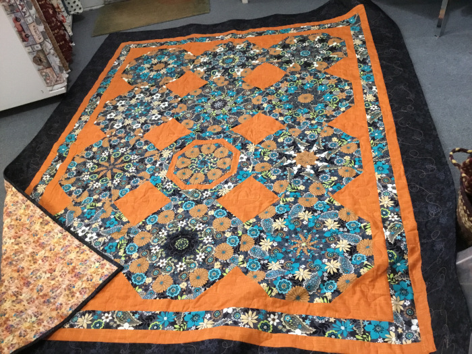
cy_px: 177
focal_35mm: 31
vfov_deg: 45.4
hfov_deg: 58.4
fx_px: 423
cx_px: 236
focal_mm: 3.3
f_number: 2.4
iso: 200
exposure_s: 1/20
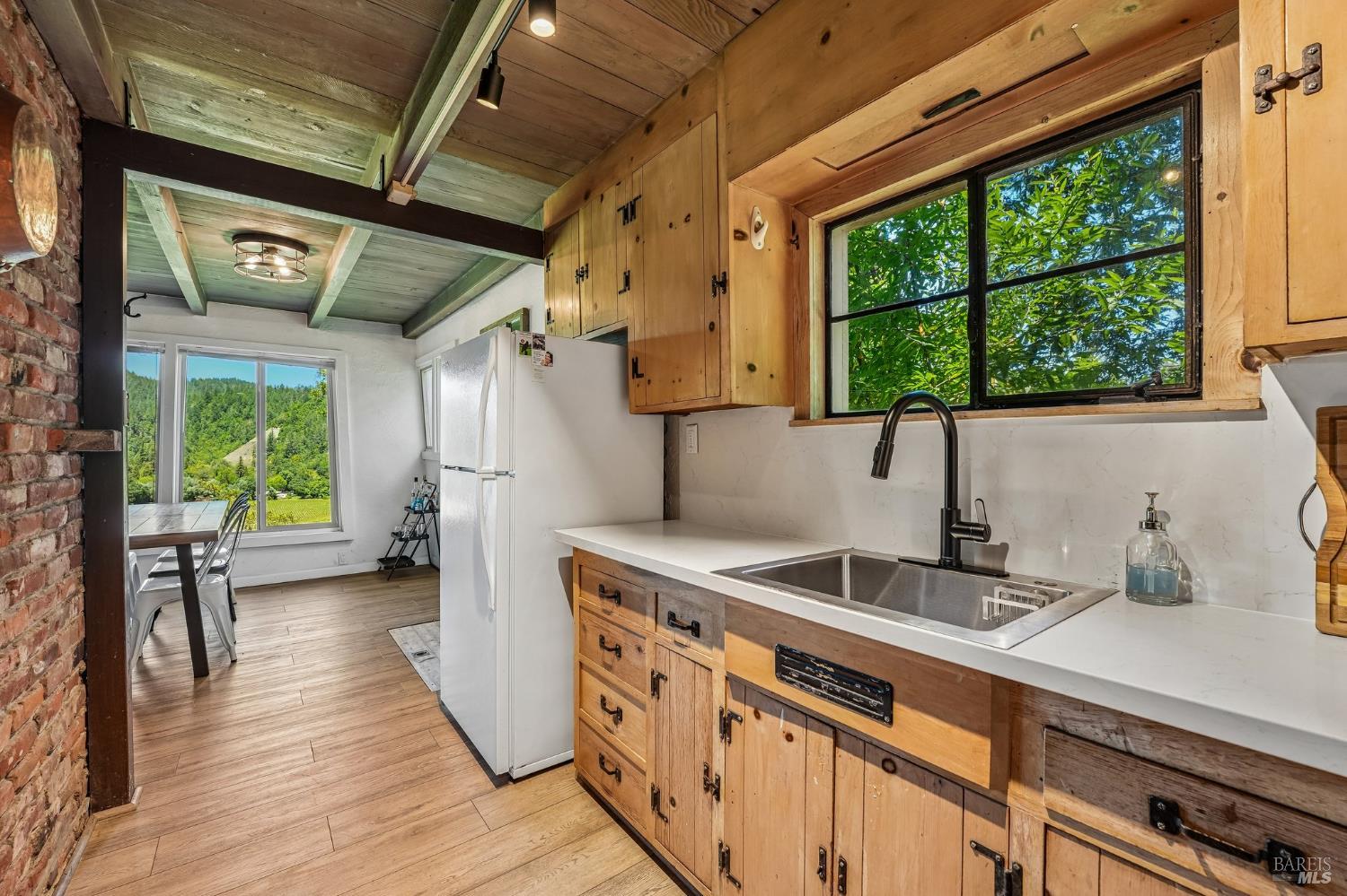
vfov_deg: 81.2
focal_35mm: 14
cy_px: 448
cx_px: 674
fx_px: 524
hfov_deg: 104.3
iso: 640
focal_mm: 14
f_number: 8
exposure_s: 1/20
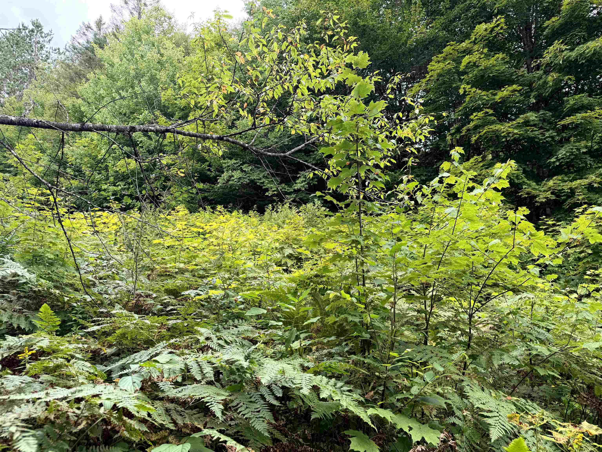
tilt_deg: +8.8
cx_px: 301
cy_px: 226
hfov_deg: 71.6
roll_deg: +3.0
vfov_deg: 56.8
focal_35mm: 24
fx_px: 417
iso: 80
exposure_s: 1/473
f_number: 1.78
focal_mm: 6.76
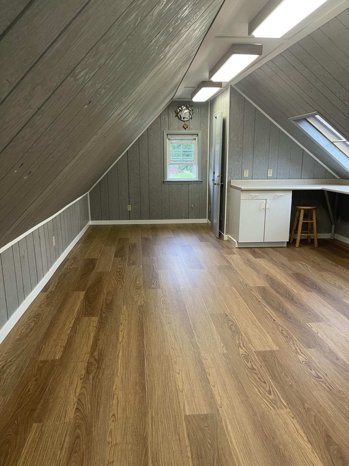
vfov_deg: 69.4
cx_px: 174
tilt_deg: -12.1
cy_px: 233
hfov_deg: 54.9
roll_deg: -0.2
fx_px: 336
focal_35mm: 25
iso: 200
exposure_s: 1/60
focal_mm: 5.1
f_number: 1.6
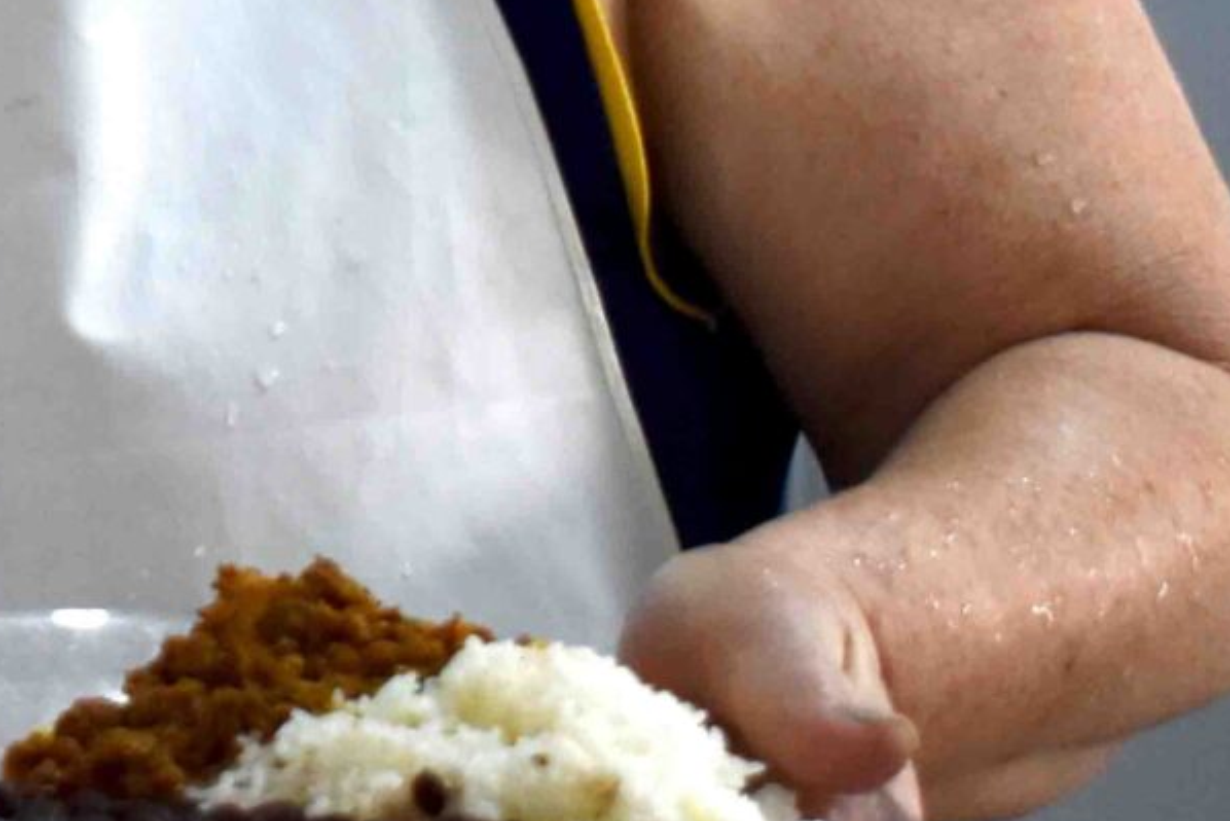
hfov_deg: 8.8
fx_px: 7894
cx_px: -424
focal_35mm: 231
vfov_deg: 5.9
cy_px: -466
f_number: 4.8
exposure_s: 1/125
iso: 800
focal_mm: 36
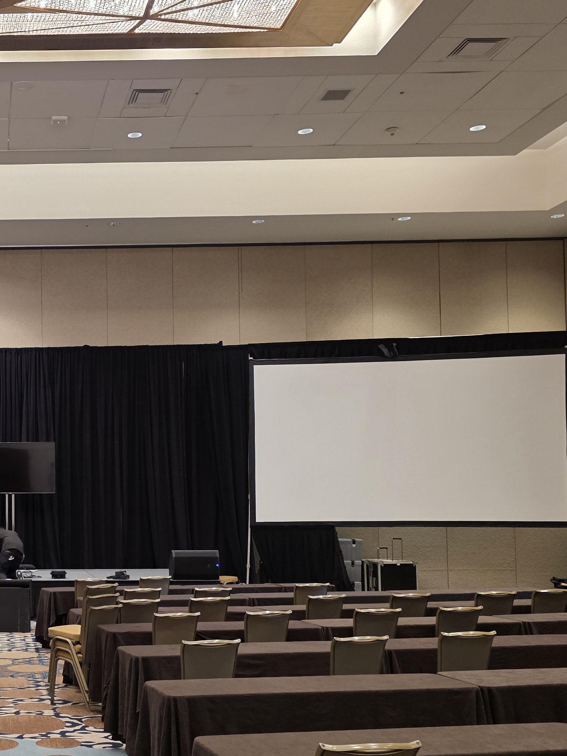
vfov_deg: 42.6
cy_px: 477
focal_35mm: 44
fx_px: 961
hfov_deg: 30.2
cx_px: -18
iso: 400
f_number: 1.7
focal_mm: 6.3
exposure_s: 1/120
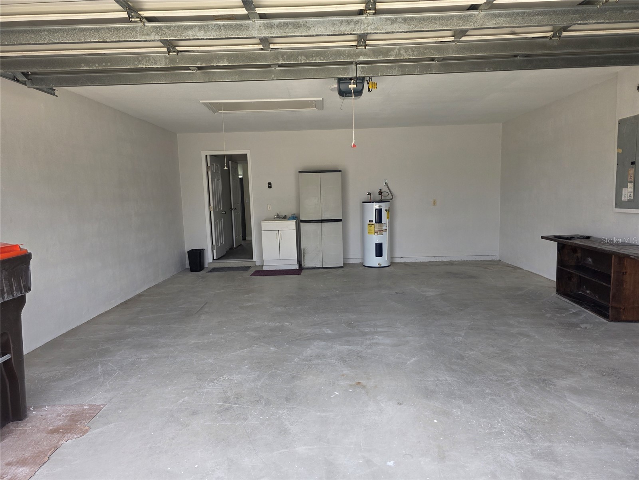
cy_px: 240
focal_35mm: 23
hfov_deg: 73.9
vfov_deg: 58.9
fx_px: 425
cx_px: 320
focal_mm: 6.3
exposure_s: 1/180
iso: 40
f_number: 1.7
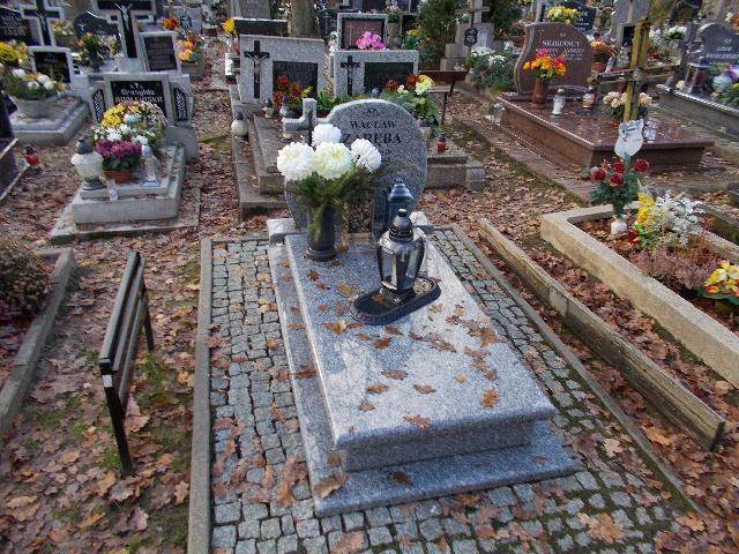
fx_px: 555
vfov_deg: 53.1
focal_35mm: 26
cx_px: 370
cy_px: 277
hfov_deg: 67.3
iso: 80
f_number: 3.2
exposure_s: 1/80
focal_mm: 4.6
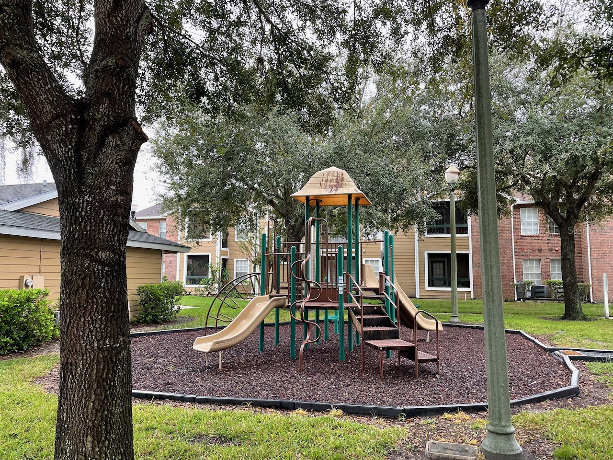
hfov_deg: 67.3
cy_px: 230
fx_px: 460
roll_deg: -0.1
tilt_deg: +5.3
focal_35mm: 26
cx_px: 306
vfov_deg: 53.1
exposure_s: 1/121
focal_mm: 4.2
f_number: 1.6
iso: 100
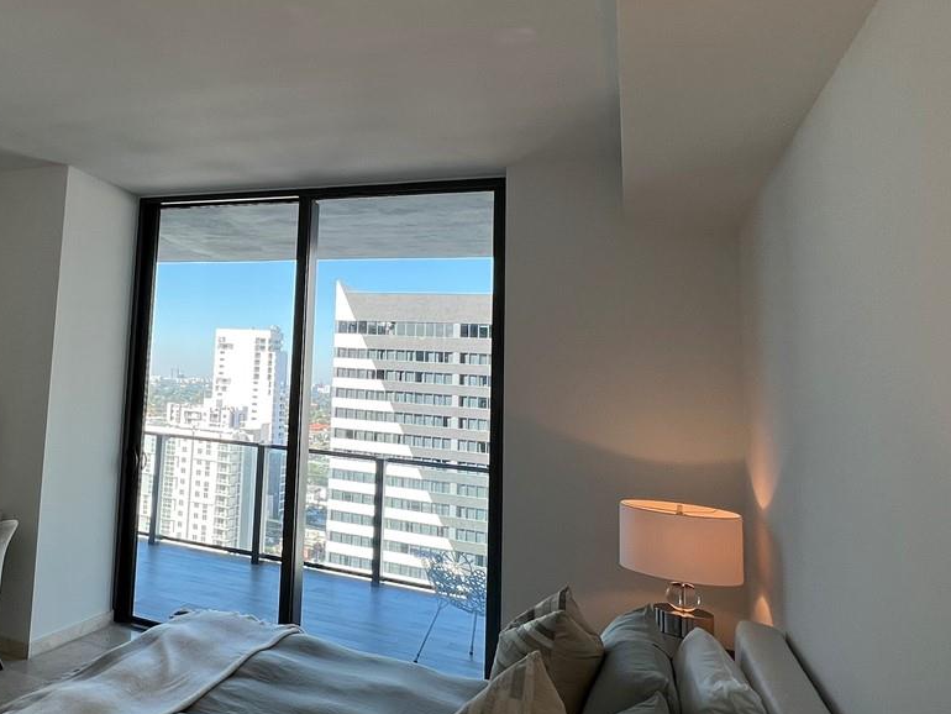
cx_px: 180
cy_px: 275
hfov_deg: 59.7
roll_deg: -3.7
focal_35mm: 27
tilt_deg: +7.2
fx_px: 742
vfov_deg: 50.9
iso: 32
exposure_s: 1/144
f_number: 1.8
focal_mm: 1.57
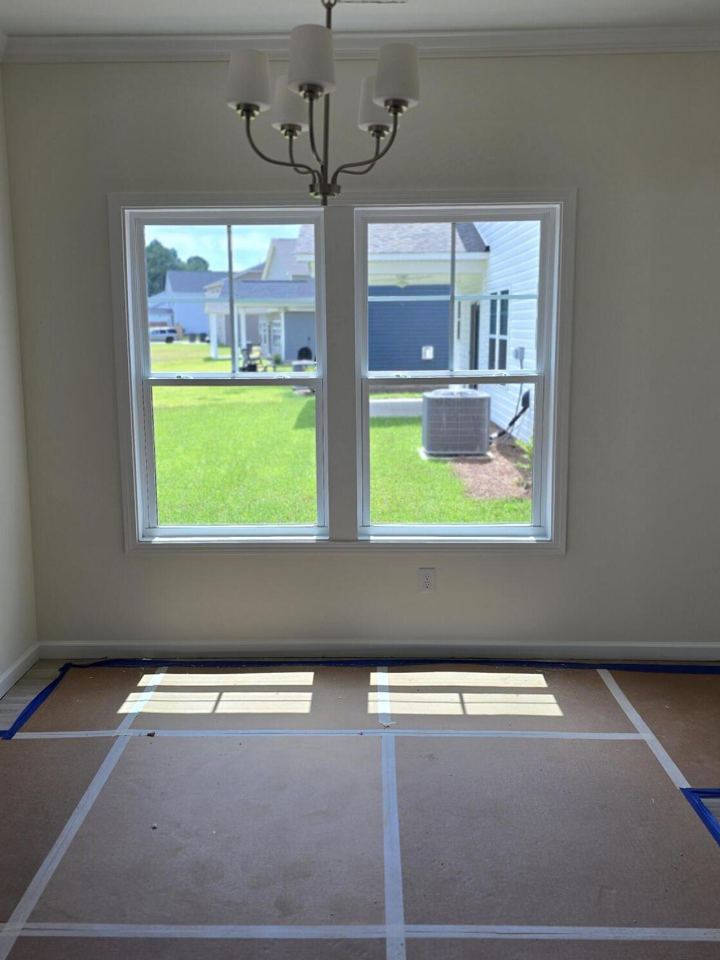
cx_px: 329
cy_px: 466
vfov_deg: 58.3
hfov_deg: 45.4
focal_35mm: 31
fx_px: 860
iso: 12
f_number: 1.7
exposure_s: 1/159
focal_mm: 6.3
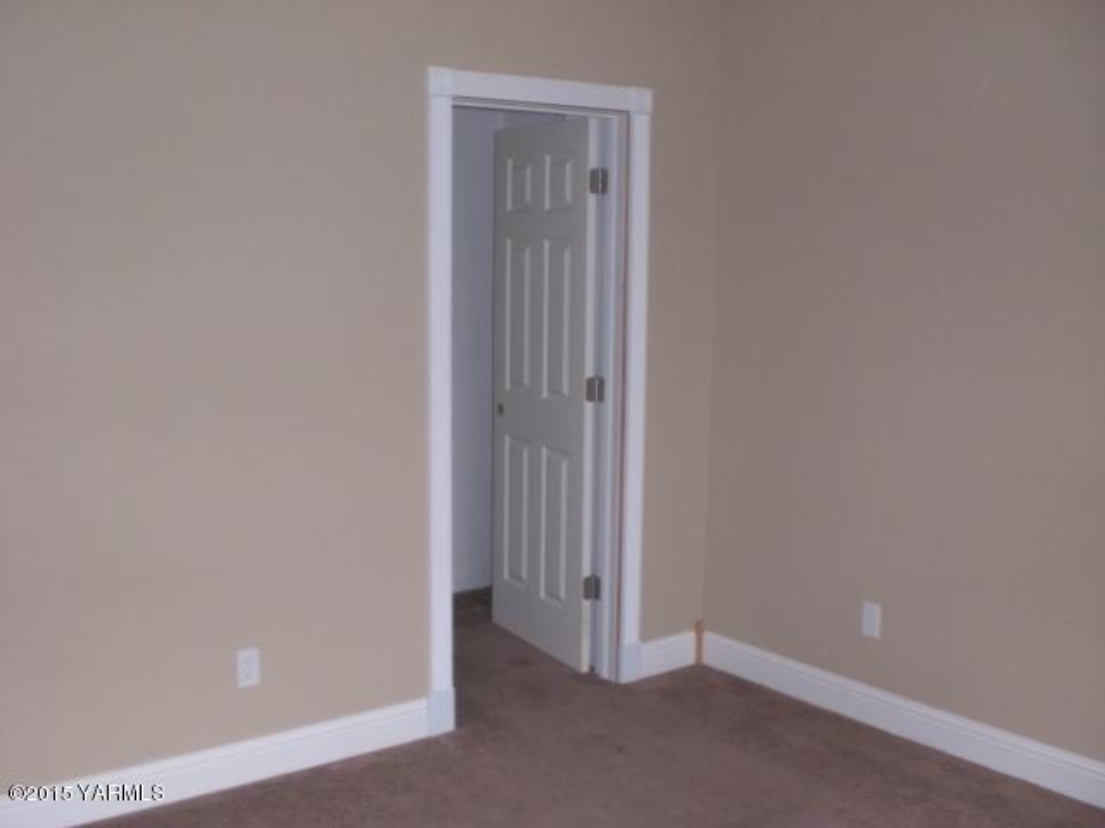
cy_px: 414
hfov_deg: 49.0
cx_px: 552
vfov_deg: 37.7
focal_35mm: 38
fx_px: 1213
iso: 200
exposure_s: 1/60
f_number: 3.1
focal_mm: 6.3
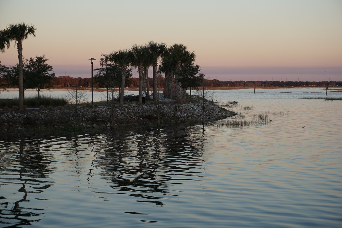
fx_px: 712
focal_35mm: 75
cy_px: 114
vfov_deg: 18.2
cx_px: 171
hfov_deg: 27.0
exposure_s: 1/160
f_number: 5.6
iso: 200
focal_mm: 50
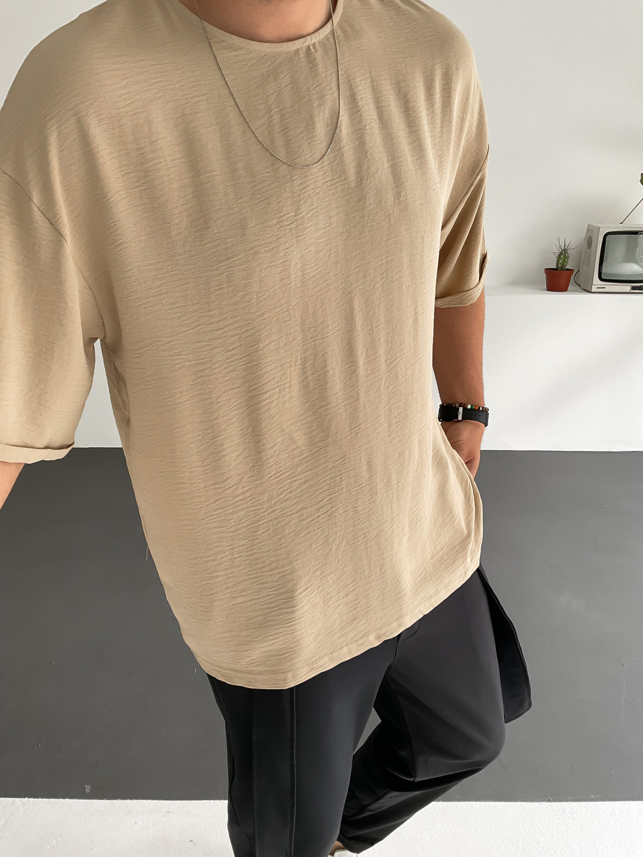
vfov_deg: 61.7
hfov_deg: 48.2
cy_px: 428
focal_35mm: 29
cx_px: 322
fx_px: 718
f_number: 1.8
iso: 50
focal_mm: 3
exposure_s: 1/120
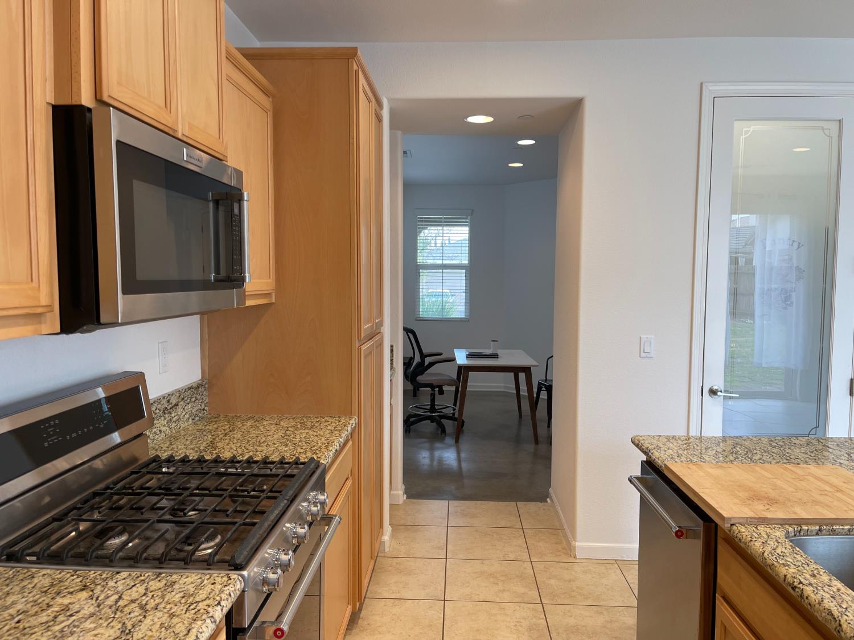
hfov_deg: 69.4
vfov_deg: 54.9
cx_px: 427
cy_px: 320
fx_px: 617
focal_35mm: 25
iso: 80
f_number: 1.6
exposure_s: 1/120
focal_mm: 5.1
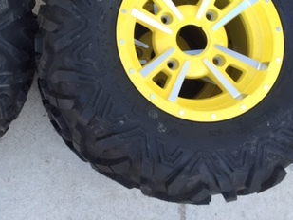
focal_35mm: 60
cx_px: 46
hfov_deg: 31.1
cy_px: 8
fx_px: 508
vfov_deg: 23.5
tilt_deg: -76.6
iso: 50
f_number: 2.2
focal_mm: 4.15
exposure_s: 1/120
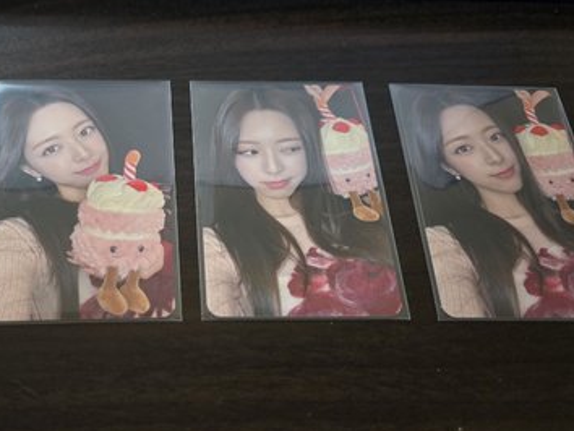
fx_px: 431
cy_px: 205
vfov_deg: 53.1
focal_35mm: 26
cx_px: 305
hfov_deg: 67.2
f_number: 1.7
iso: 1250
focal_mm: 6.3
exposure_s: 1/60.2
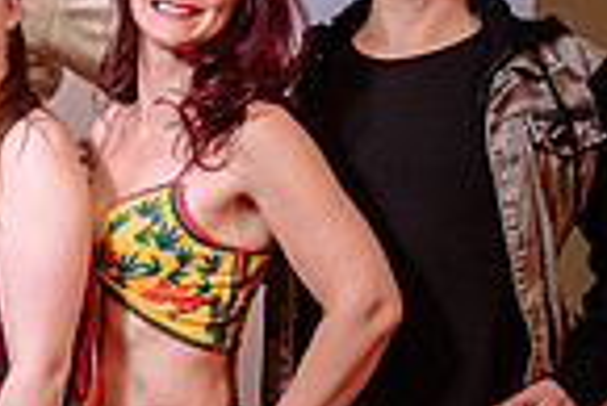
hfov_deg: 13.3
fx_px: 2464
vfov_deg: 9.4
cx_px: -306
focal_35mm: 146
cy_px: 372
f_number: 5
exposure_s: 1/100
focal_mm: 35
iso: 500
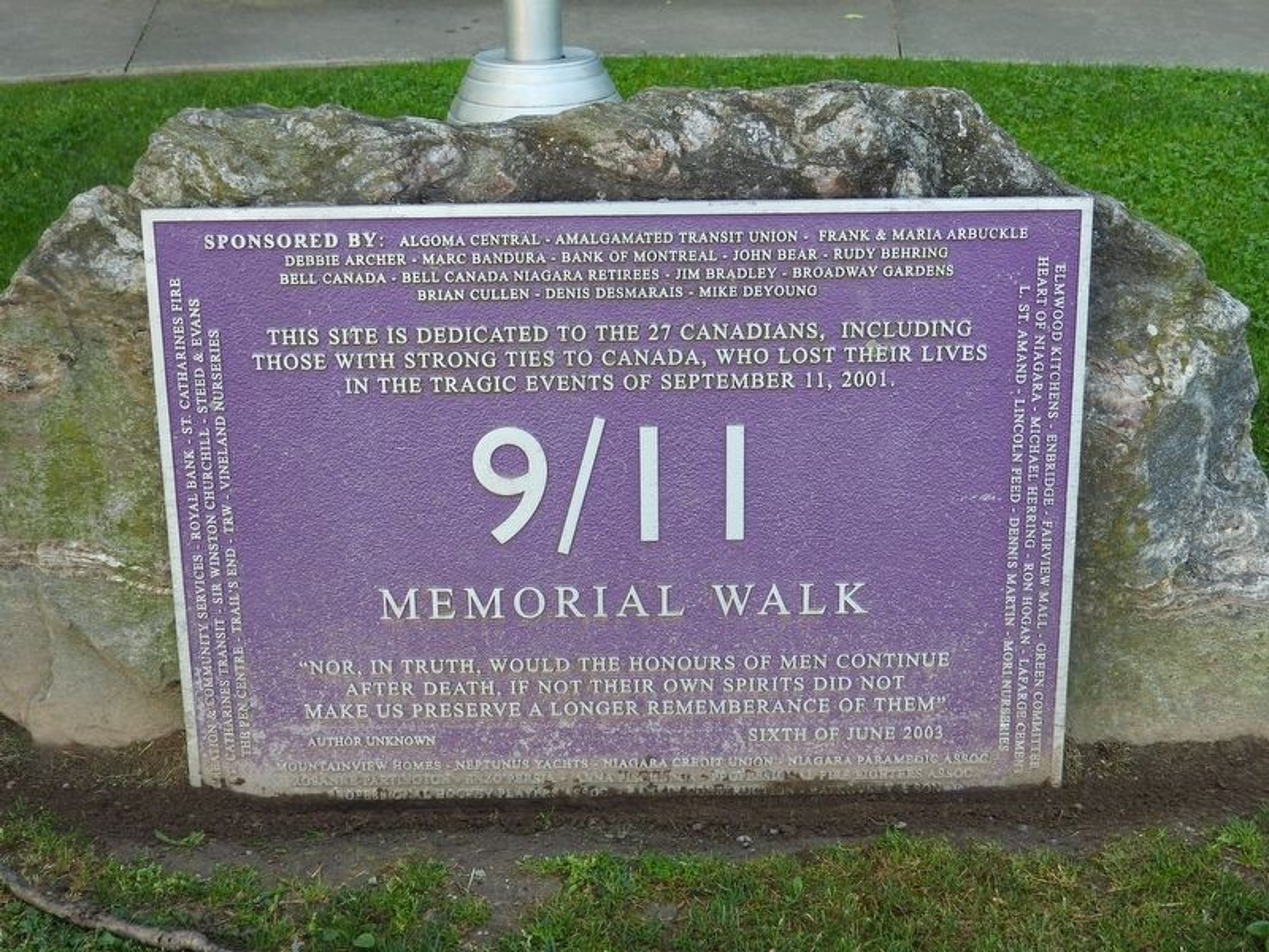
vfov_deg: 30.9
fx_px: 1723
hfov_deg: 40.4
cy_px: 476
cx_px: 634
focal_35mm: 47
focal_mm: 8.5
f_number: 3.2
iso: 100
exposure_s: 1/80
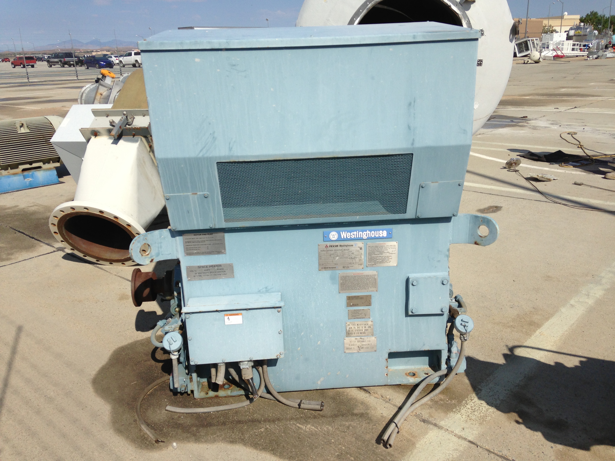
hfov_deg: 55.4
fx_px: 586
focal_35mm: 33
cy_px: 230
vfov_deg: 42.9
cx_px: 308
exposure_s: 1/3012
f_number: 2.4
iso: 50
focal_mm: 4.13
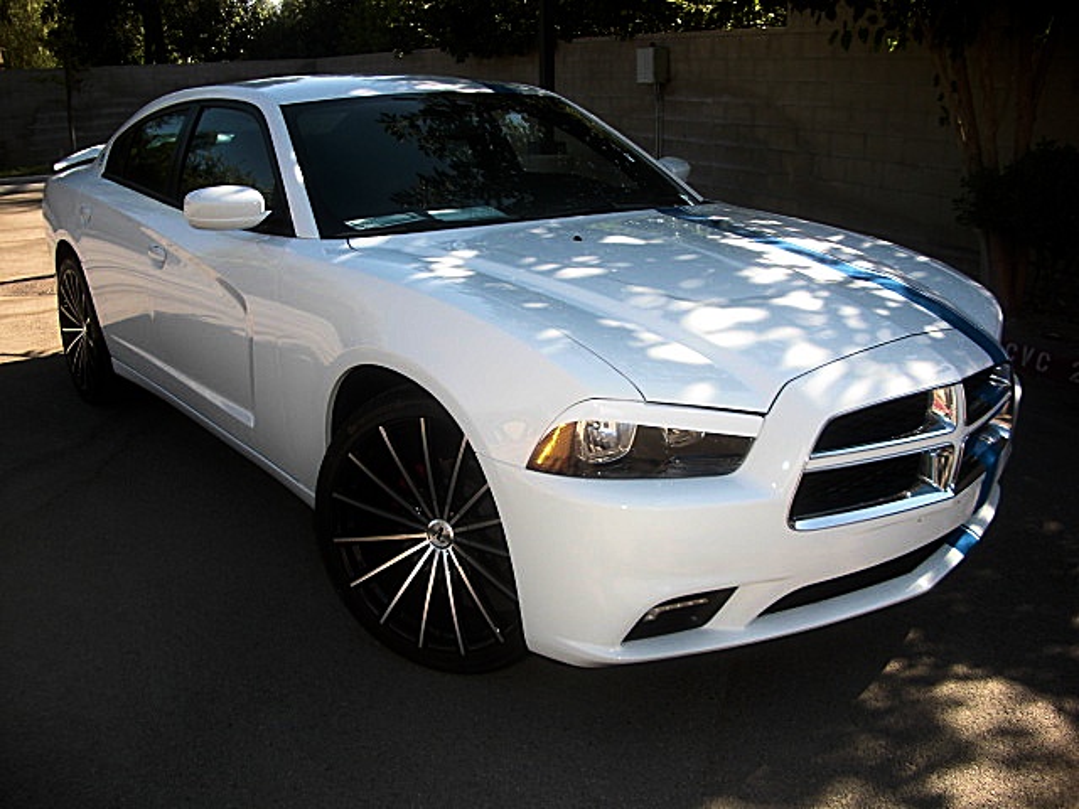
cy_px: 404
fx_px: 1122
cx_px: 540
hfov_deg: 51.4
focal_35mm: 36
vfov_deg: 39.7
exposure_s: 1/320
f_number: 2.8
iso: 50
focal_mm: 6.3
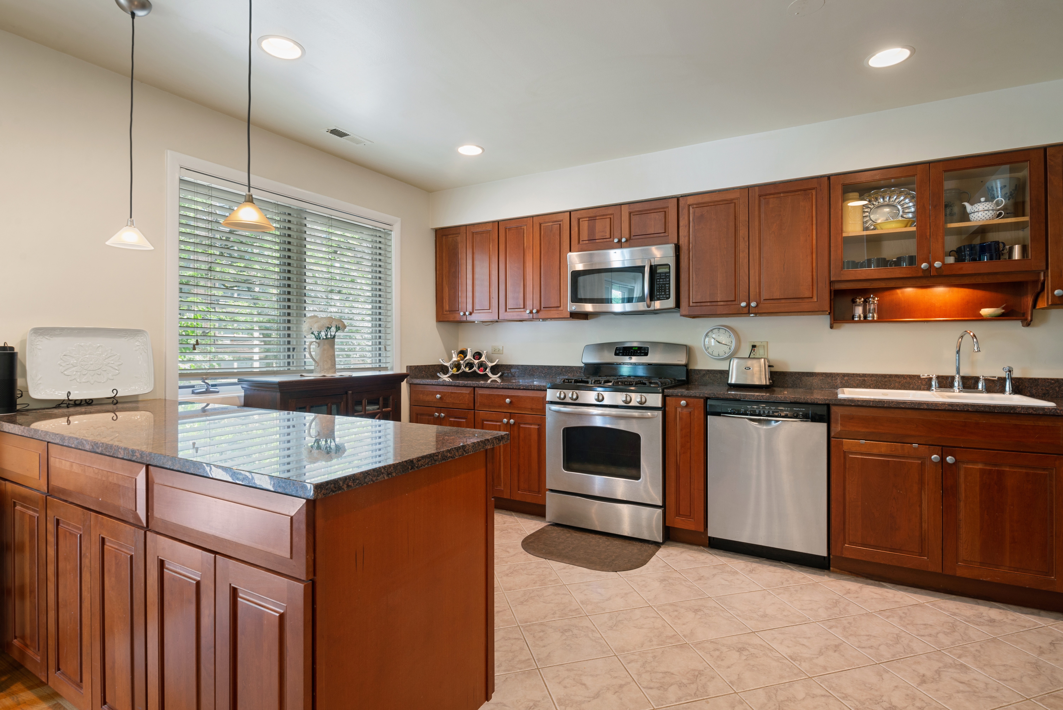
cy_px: 355
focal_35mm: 17
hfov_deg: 93.3
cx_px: 532
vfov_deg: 70.5
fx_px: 502
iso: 200
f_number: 8
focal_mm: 17
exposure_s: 1.3
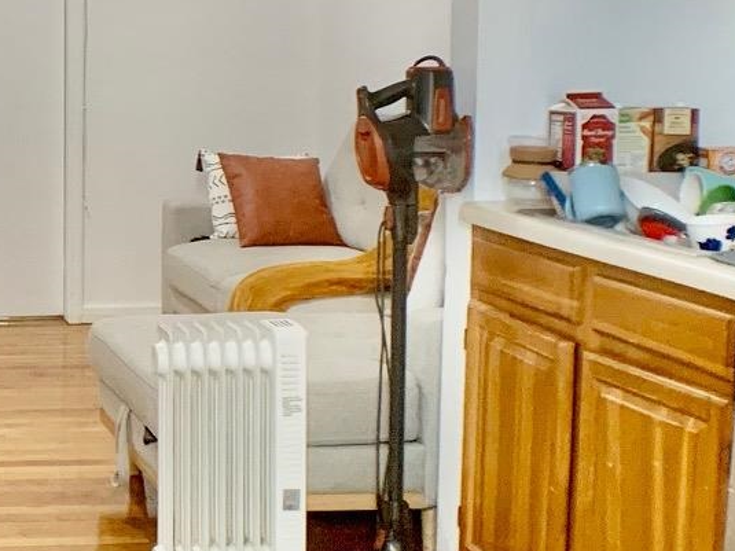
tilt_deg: -4.5
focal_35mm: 98
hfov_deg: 19.0
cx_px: -128
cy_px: 151
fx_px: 2080
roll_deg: +1.0
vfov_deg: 15.0
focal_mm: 4.25
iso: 125
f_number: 1.8
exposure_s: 1/60
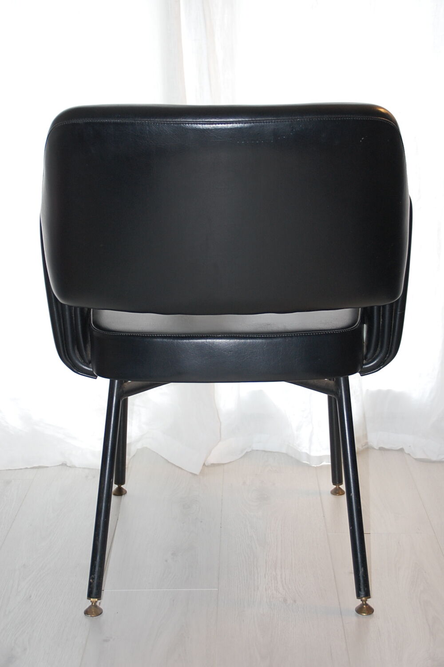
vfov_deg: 31.9
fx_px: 1168
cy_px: 334
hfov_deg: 21.5
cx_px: 222
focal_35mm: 63
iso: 400
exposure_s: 1/60
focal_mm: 42
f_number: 4.5
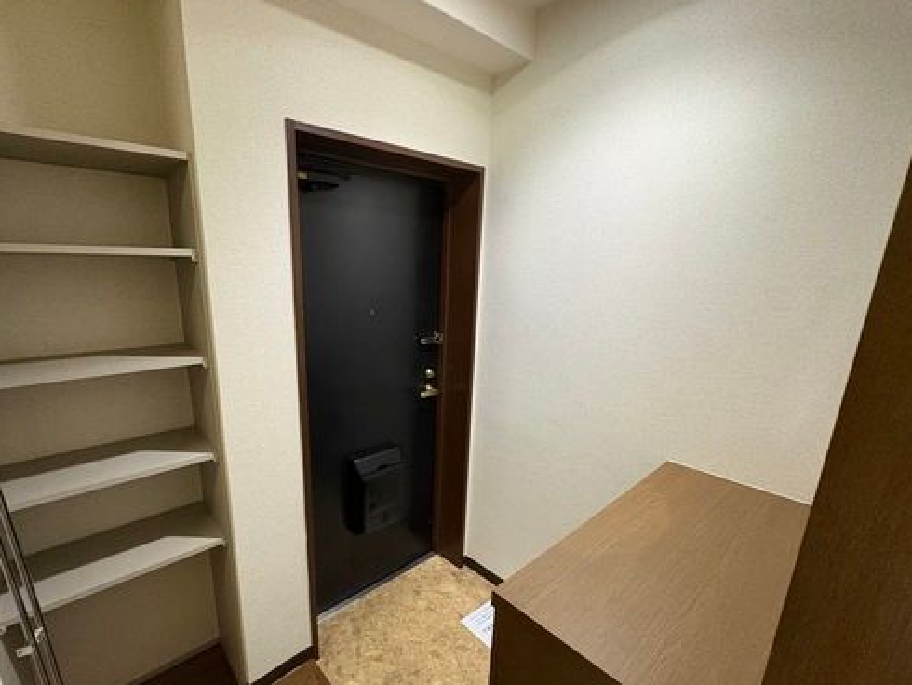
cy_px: 376
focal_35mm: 16
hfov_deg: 94.0
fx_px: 422
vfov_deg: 77.9
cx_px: 398
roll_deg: -0.2
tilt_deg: -14.0
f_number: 2.2
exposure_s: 1/60
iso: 640
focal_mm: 2.22
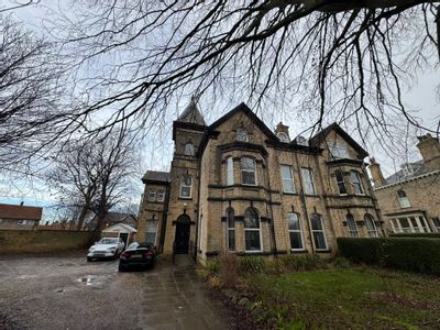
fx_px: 178
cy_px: 165
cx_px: 220
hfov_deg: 102.1
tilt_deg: +21.0
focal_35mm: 14
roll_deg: +0.0
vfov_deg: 85.7
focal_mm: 2.22
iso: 40
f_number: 2.2
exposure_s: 1/291
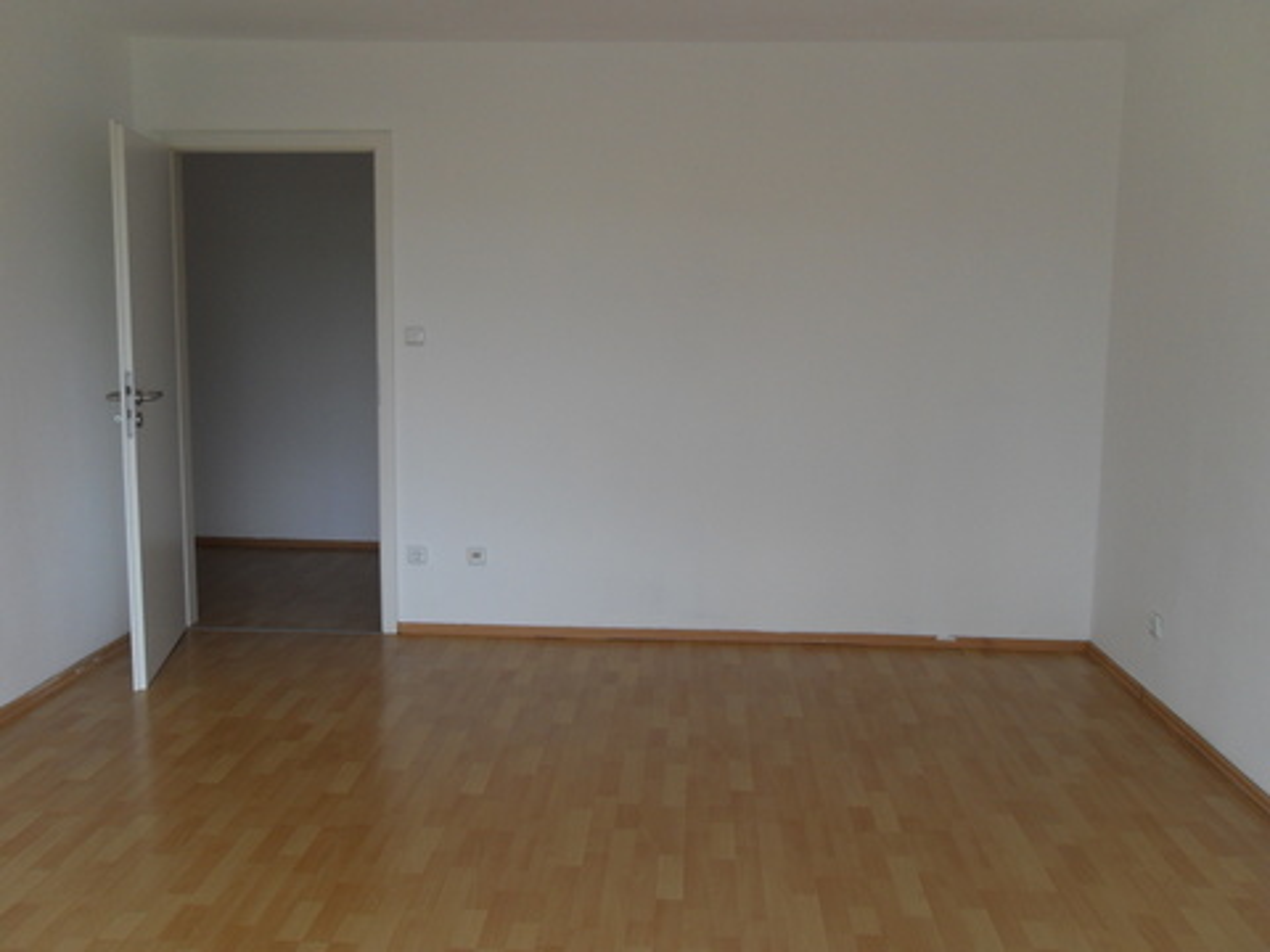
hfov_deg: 52.6
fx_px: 1284
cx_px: 635
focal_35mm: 35
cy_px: 476
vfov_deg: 40.7
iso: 80
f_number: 3.5
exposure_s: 1/90
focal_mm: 6.3
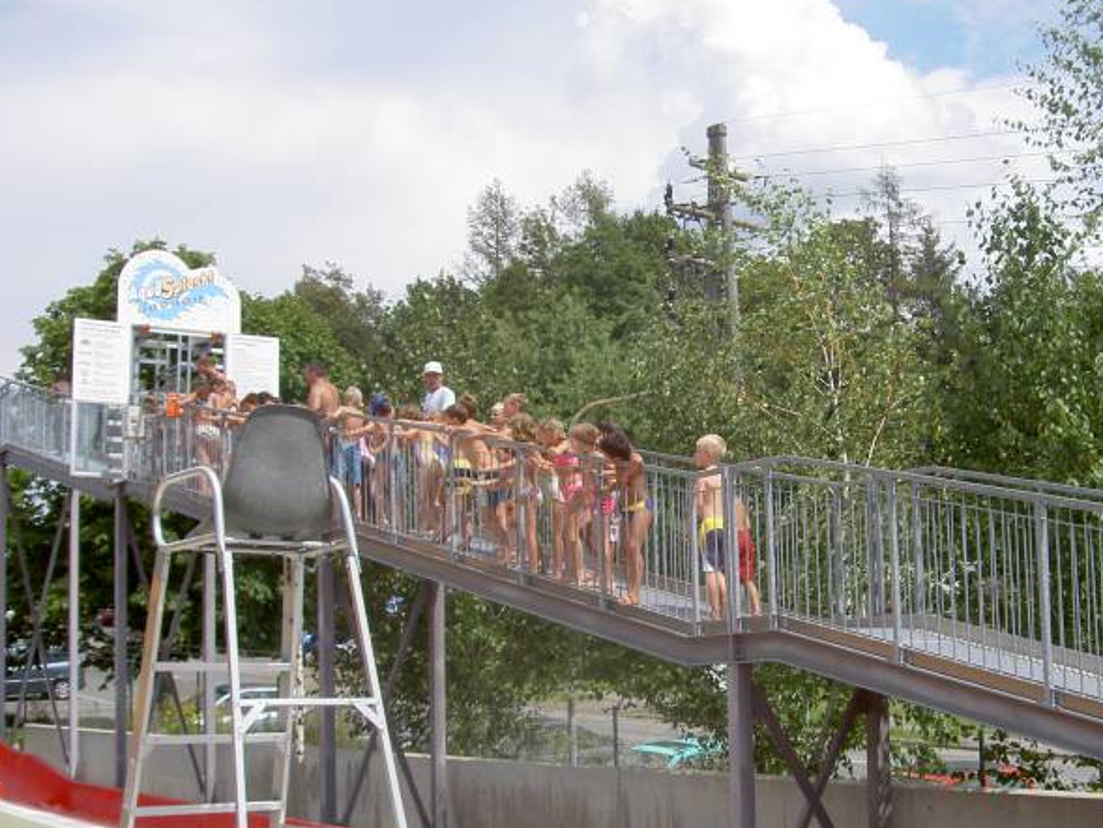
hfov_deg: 35.8
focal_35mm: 53
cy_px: 506
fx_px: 1689
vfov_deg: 27.5
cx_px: 736
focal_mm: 8
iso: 100
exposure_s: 1/500
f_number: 4.7
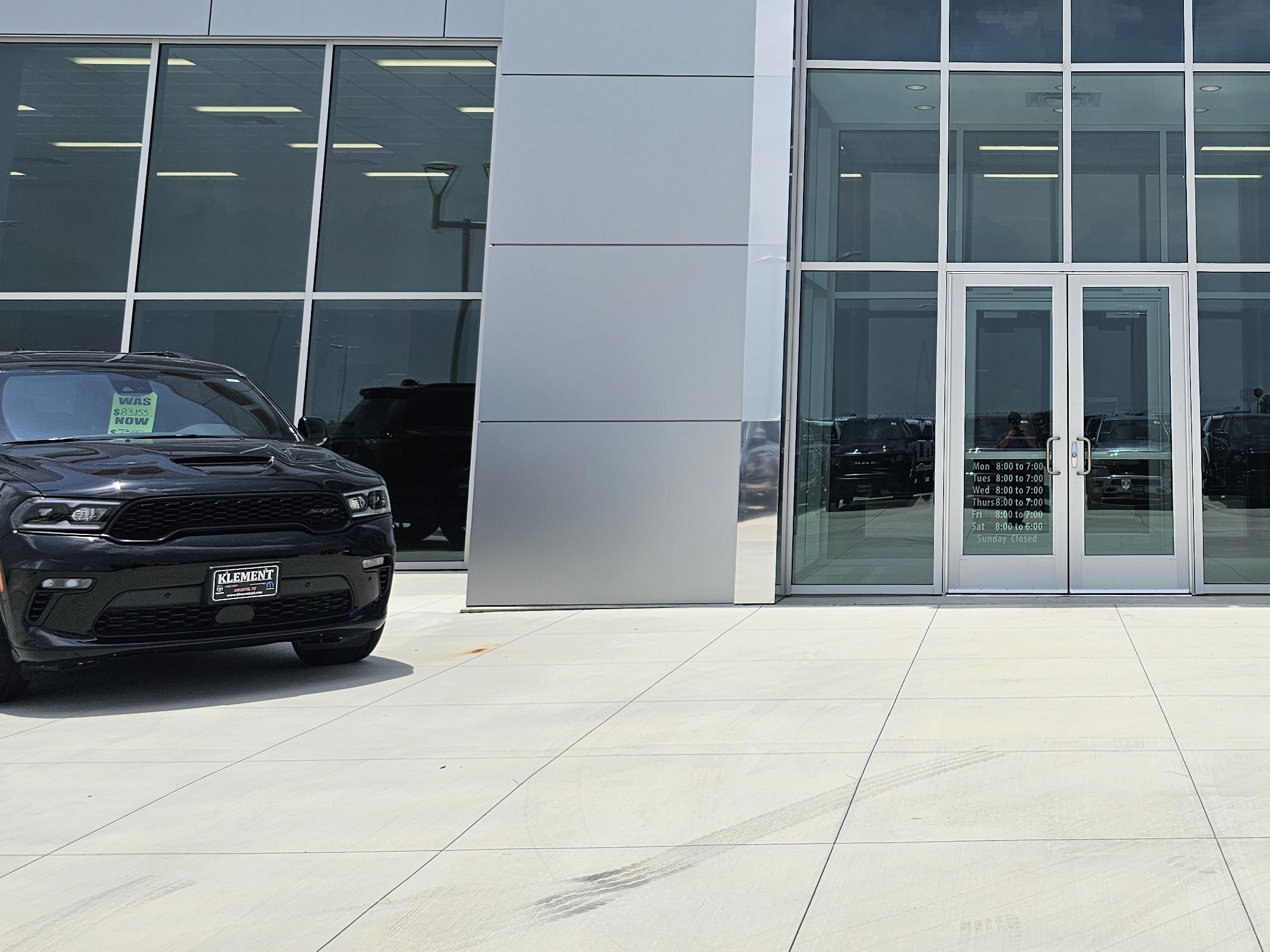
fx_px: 1578
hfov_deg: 41.5
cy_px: 176
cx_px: 1059
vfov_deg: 32.6
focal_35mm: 43
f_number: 1.7
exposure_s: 1/1746
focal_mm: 6.3
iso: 10
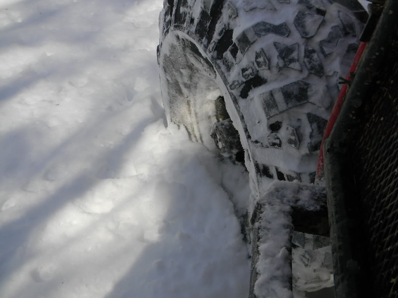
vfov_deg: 39.7
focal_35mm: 36
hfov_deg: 51.4
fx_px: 414
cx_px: 199
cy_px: 149
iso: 80
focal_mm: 6.4
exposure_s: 1/385
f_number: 3.7
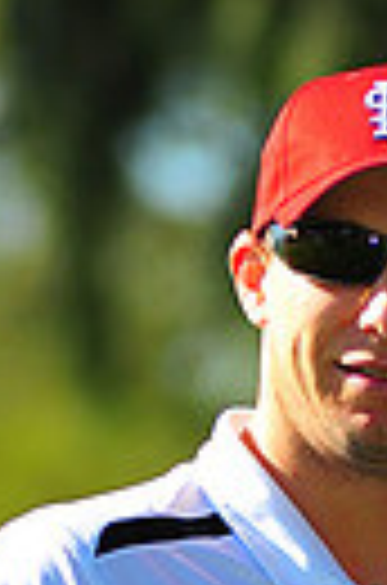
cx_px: 518
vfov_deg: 2.6
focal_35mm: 806
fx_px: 13066
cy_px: 1071
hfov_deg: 1.7
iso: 200
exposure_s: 1/1000
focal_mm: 180
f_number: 4
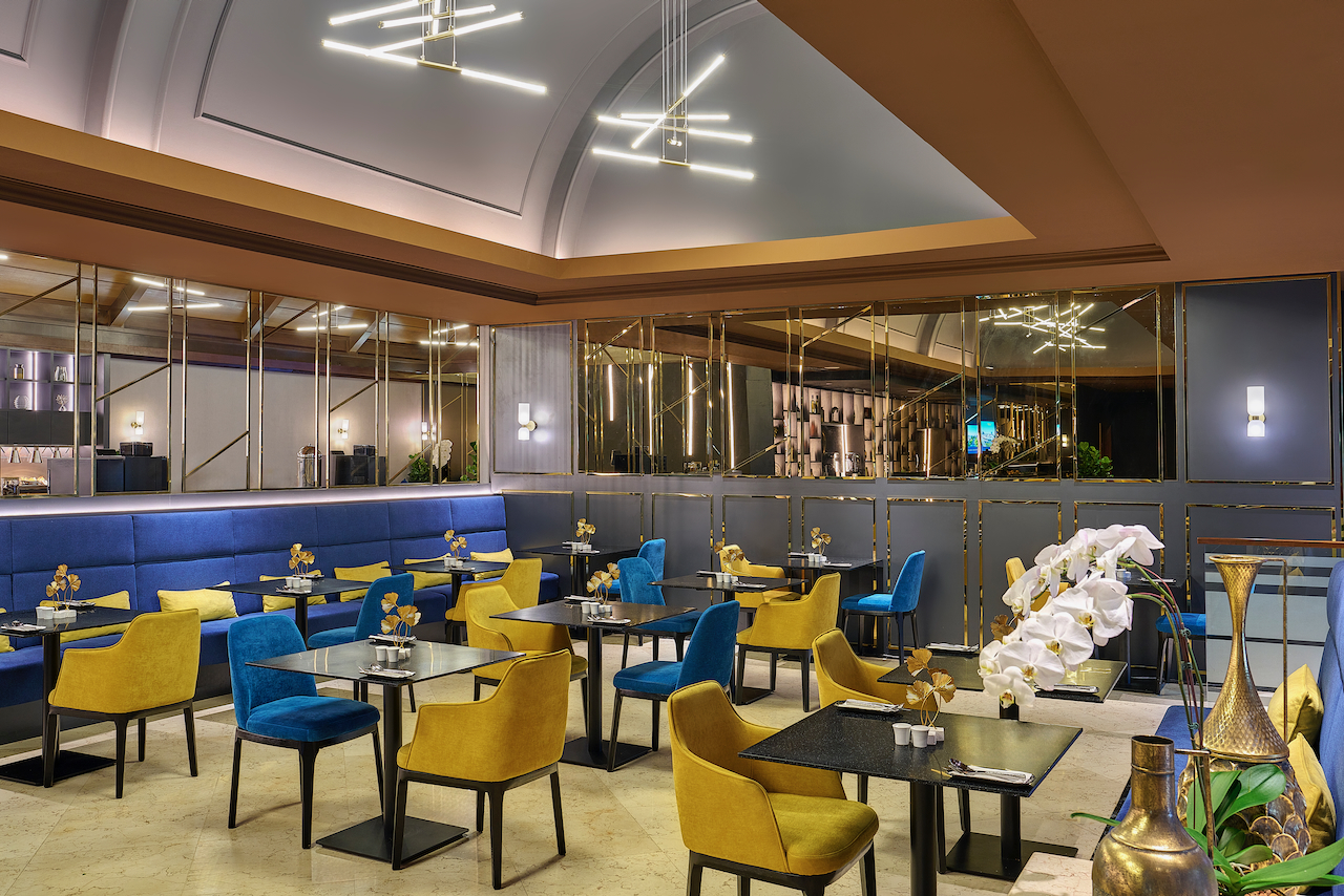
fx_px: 1158
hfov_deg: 60.3
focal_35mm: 31
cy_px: 448
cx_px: 672
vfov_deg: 42.3
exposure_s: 1/3
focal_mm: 31
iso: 400
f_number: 8
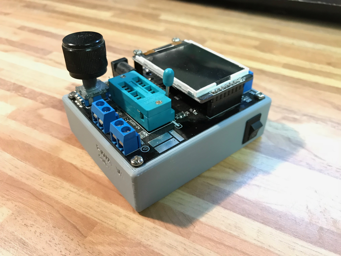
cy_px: 128
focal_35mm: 28
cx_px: 170
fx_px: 276
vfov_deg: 49.7
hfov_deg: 63.4
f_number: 1.8
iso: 100
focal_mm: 3.99
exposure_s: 1/17
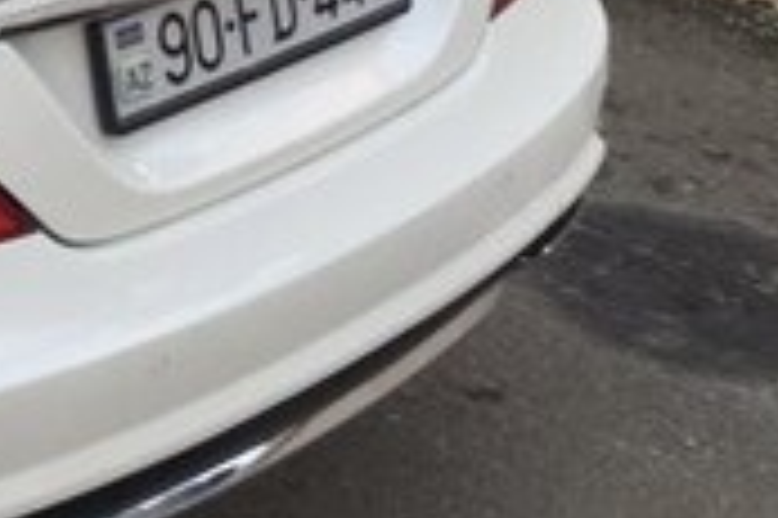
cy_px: -236
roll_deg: -2.6
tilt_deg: -16.2
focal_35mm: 115
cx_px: -490
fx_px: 2483
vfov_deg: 11.4
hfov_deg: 15.9
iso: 40
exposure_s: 1/50
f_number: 2.2
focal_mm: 4.15
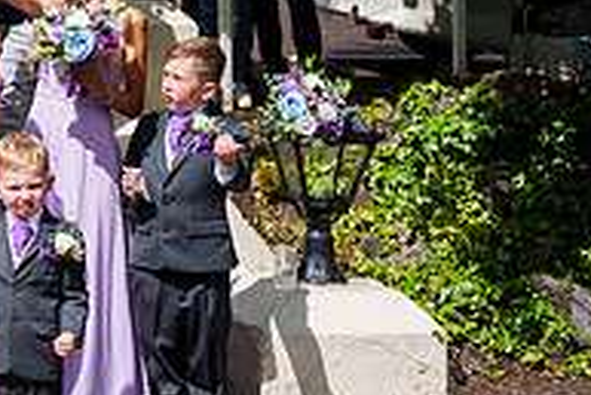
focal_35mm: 94
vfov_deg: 14.3
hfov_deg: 19.1
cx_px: -282
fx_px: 1544
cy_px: -20
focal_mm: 28
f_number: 3.5
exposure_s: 1/3200
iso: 200
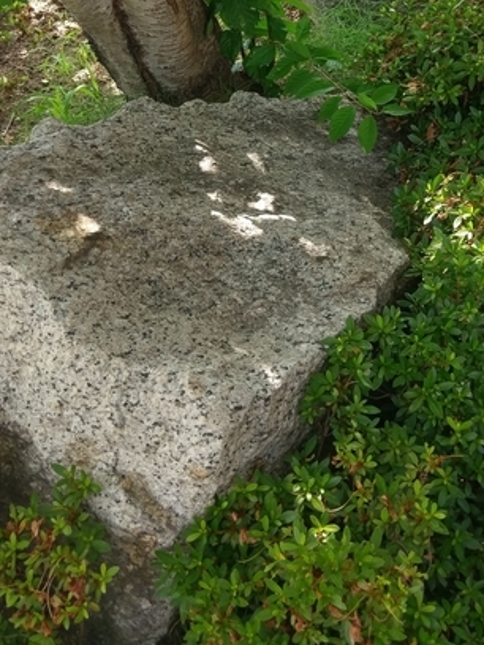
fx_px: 951
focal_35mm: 51
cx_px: 286
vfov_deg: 36.6
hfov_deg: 28.5
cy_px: 158
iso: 100
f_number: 1.8
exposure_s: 1/320
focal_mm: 4.58
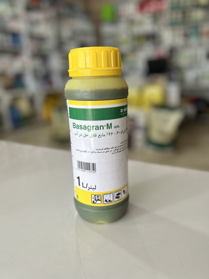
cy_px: 140
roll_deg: +2.8
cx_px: 104
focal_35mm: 26
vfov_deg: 67.3
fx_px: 209
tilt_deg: -18.6
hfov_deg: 53.1
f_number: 1.5
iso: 40
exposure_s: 1/228
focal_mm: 5.7
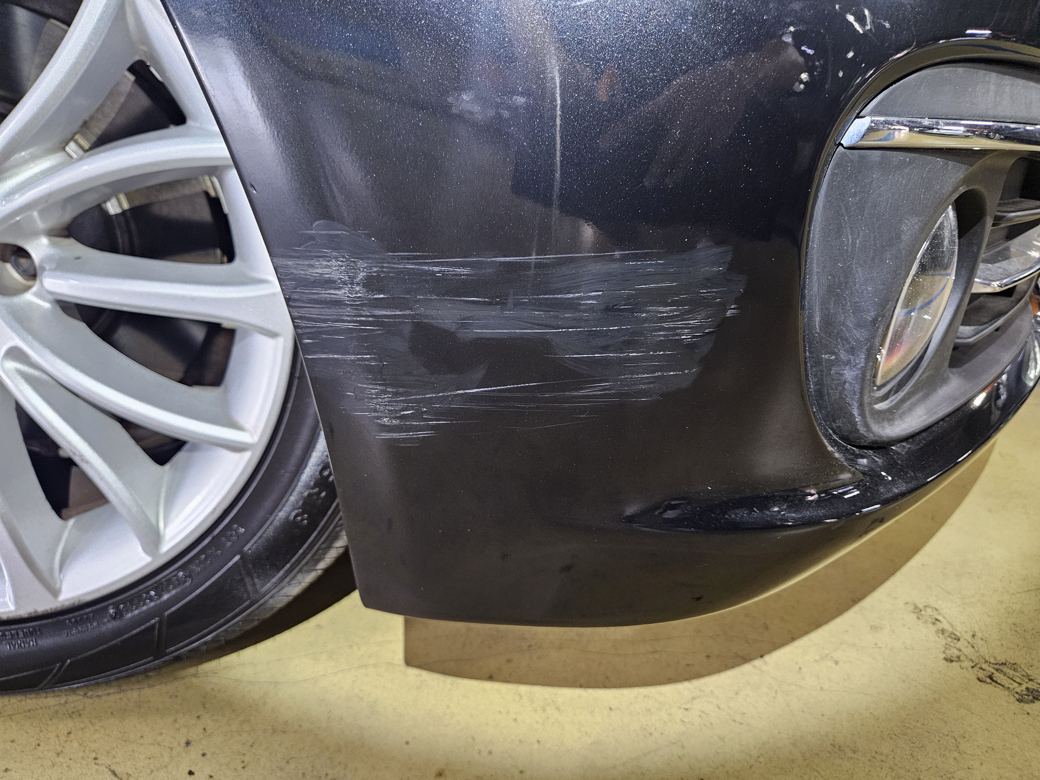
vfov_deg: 58.9
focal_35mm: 23
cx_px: 520
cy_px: 390
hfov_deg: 73.9
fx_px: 691
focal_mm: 5.4
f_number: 1.8
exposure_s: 1/40
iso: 640
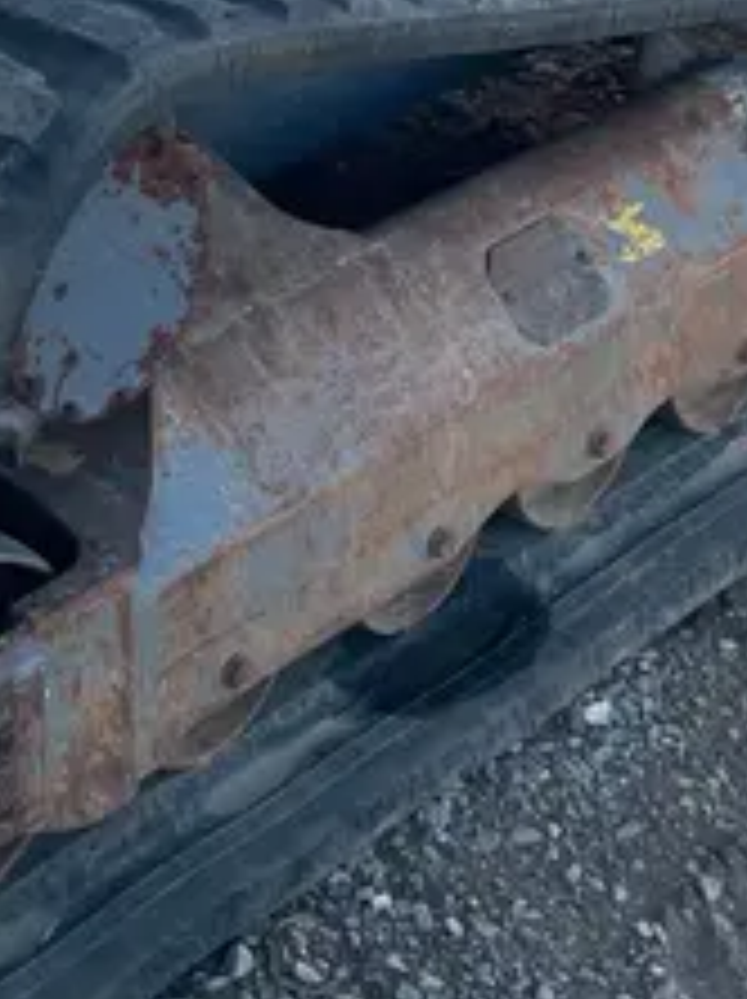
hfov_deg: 16.1
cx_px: -279
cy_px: -493
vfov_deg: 19.8
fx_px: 2479
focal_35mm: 86
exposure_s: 1/895
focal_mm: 4.2
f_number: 1.6
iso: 32
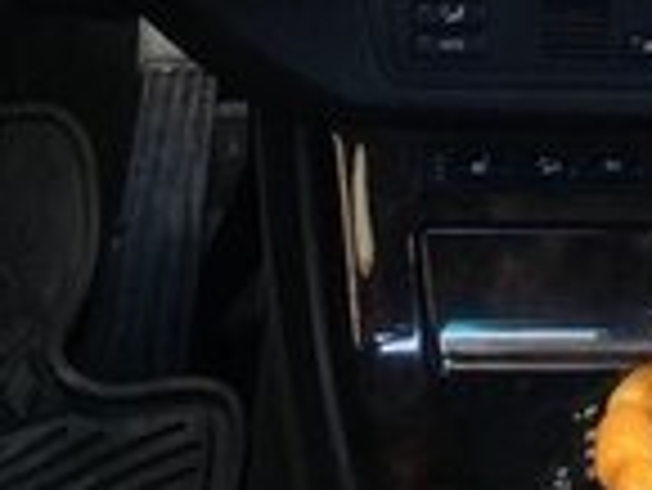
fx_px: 2828
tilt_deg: -22.9
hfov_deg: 13.0
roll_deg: -1.8
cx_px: 616
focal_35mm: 150
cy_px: -290
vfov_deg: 9.6
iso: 50
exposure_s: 1/30
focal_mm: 4.12
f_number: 2.4
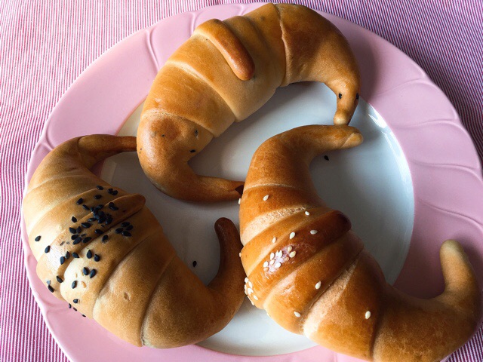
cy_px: 181
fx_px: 433
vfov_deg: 45.4
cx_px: 242
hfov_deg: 58.4
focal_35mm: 31
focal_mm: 3.3
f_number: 2.4
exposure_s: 1/120
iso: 32
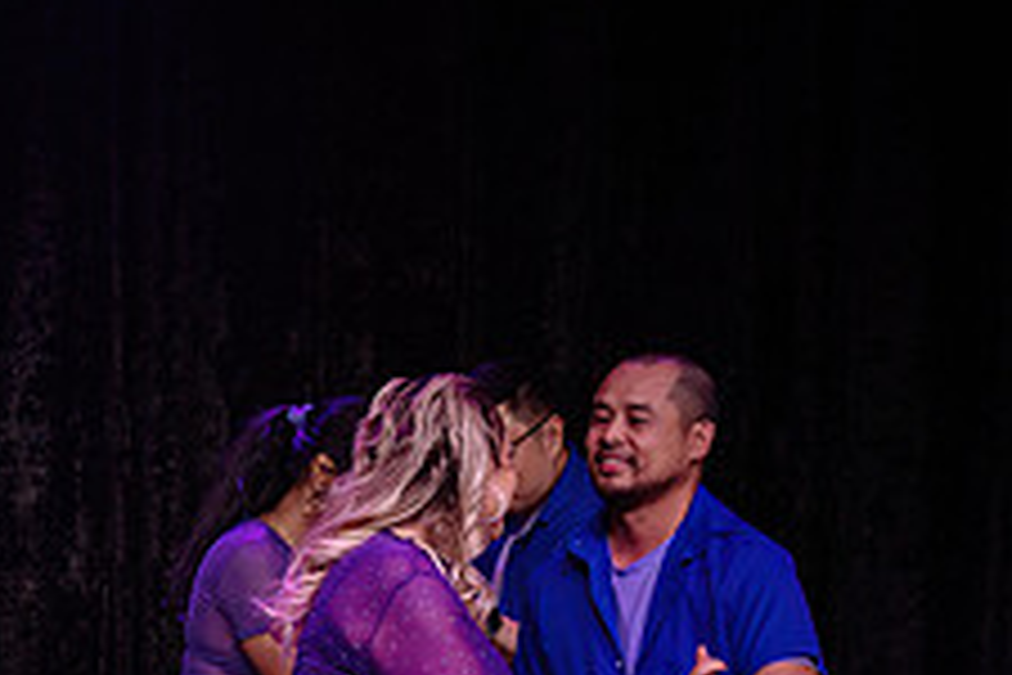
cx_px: -131
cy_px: 622
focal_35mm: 119
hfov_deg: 16.6
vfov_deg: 11.4
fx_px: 3345
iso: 1000
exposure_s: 1/400
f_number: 3.2
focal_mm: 34.5
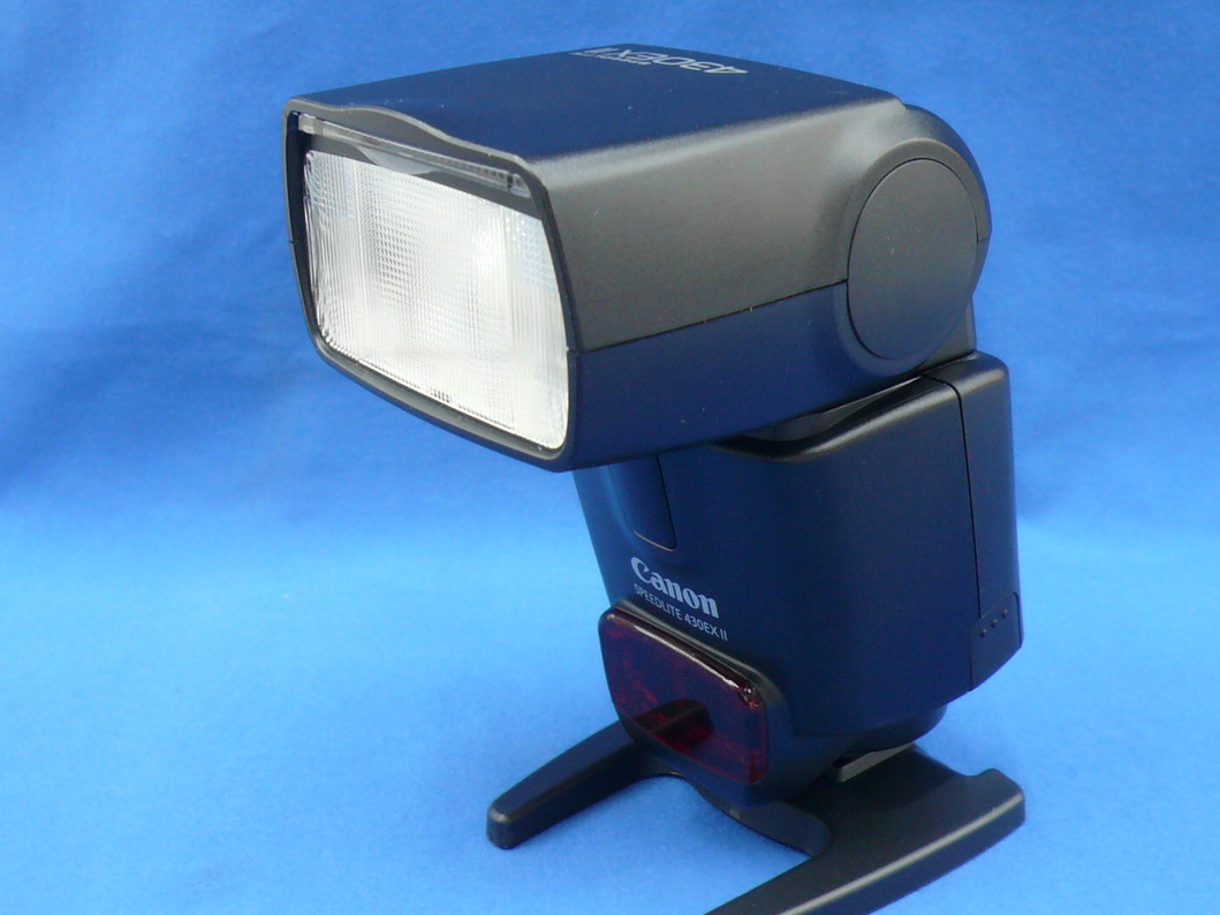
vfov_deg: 28.6
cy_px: 481
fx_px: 1797
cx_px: 649
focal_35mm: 51
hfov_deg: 37.5
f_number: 2.9
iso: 100
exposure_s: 1/15
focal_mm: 4.9
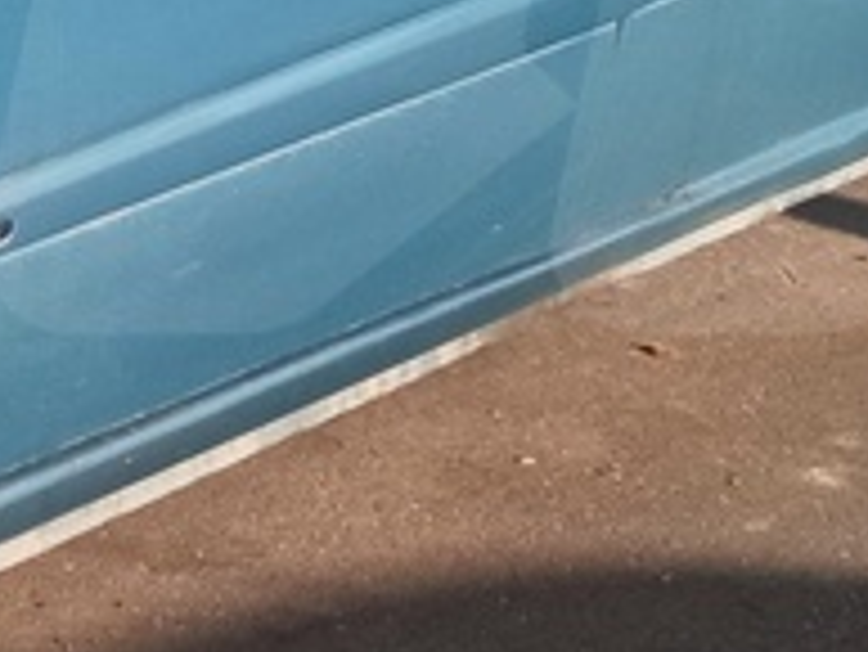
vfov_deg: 8.7
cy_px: -153
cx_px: -351
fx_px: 4215
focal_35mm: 168
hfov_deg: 11.4
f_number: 2.2
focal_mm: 3.79
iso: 111
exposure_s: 1/650
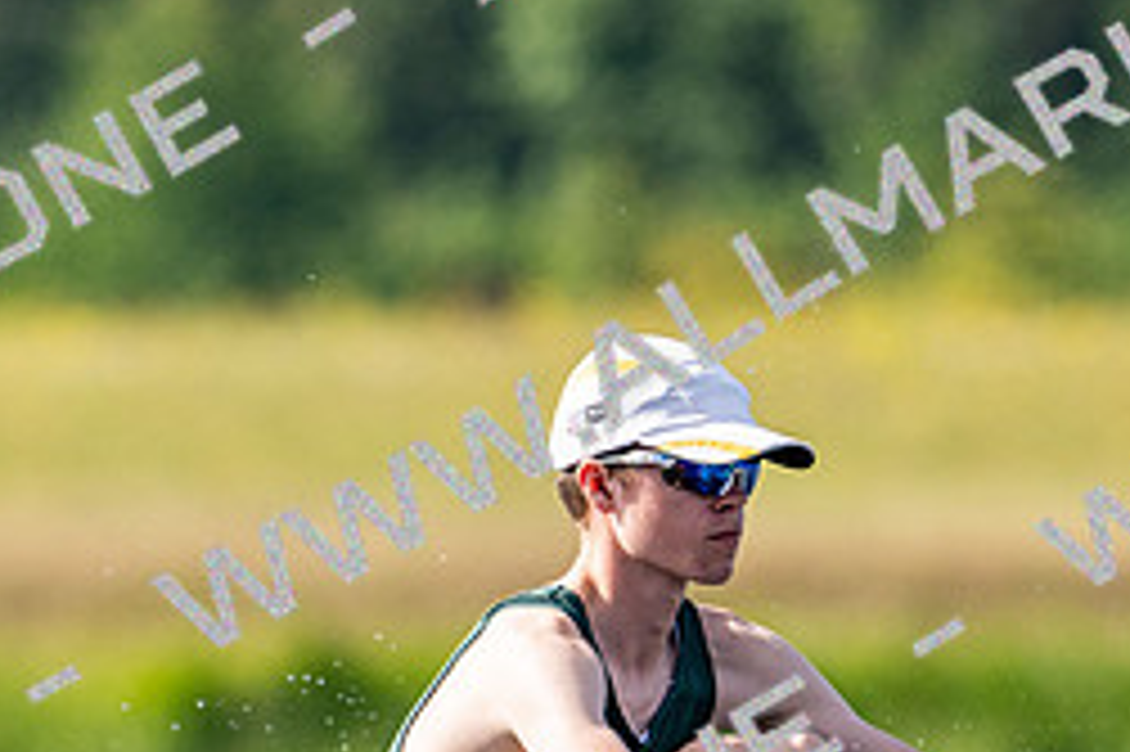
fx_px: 43444
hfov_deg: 1.5
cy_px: 662
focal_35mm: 1385
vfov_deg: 1.0
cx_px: 707
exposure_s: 1/2500
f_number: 4.5
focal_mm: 400
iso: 250
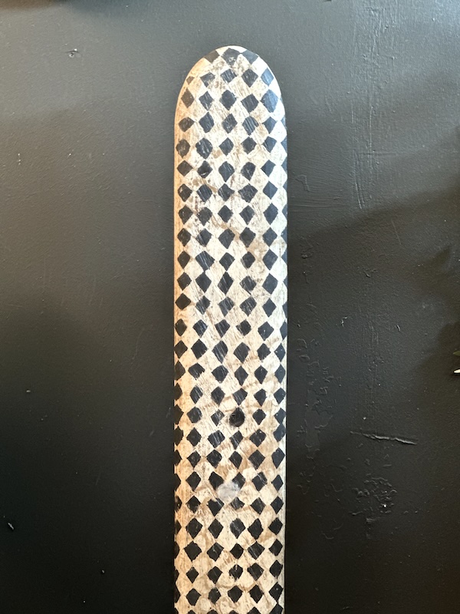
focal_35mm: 77
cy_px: 307
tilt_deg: -4.8
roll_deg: -1.1
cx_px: 230
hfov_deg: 19.1
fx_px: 1364
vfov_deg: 25.3
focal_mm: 9
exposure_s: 1/16
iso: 400
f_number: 2.8
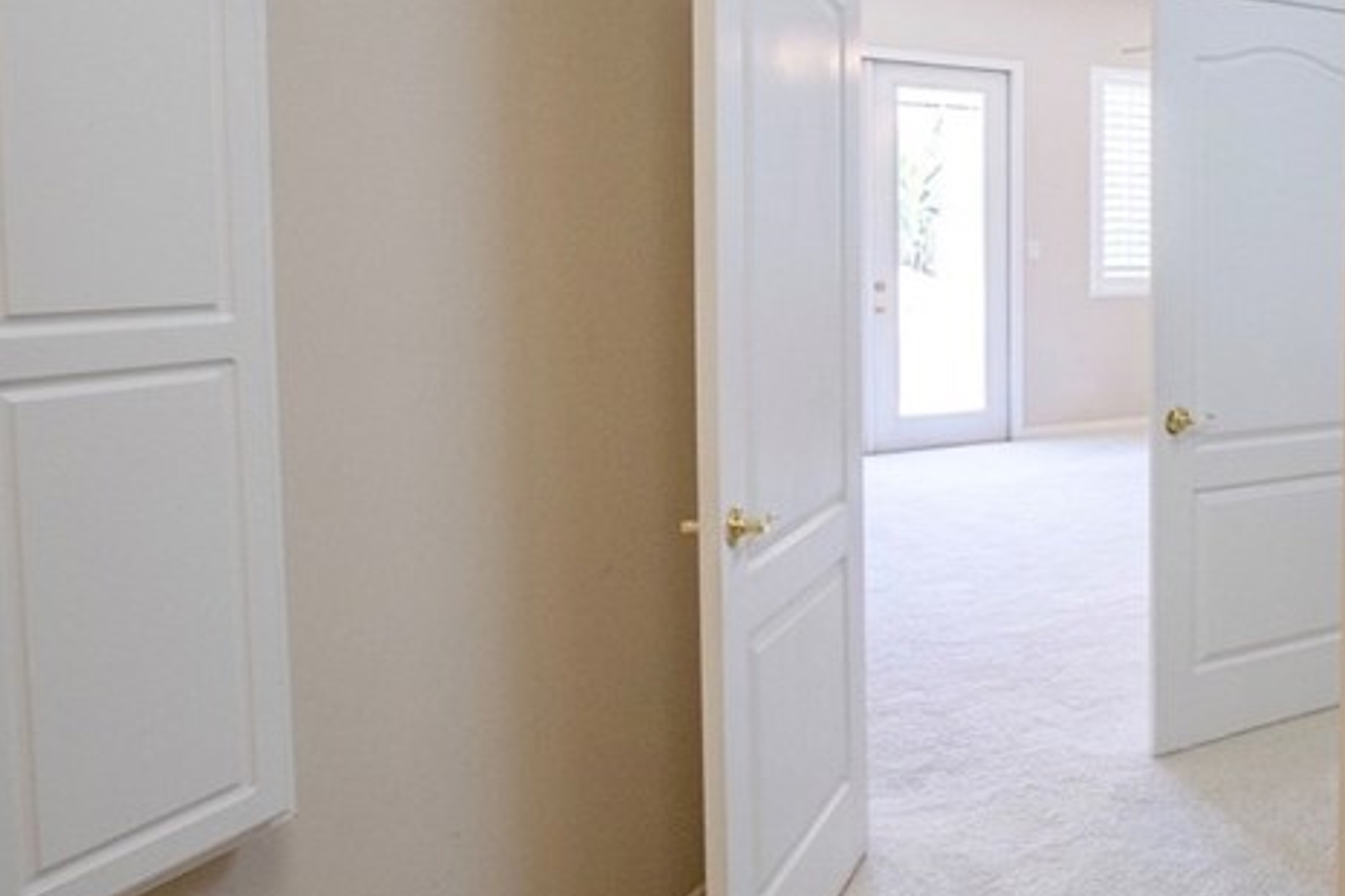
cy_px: 331
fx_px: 1233
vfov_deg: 39.7
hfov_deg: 47.1
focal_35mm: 33
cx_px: 1362
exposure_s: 1/125
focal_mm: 10
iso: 800
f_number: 5
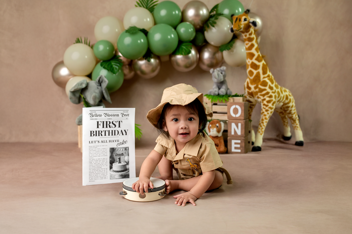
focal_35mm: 33
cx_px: 176
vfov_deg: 39.9
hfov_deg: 57.3
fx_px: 322
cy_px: 117
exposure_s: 1/250
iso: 800
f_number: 3.5
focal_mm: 33
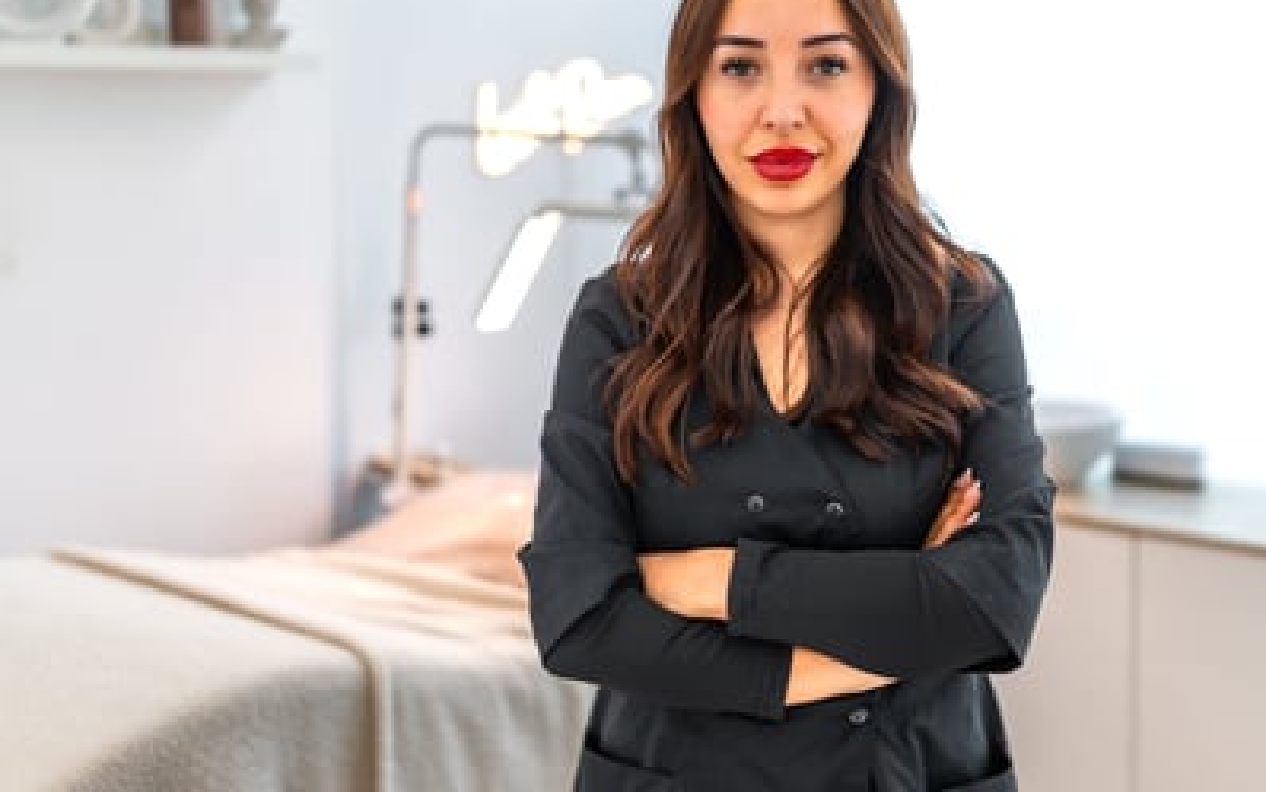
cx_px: 662
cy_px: 332
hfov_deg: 46.2
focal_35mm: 43
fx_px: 1484
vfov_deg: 29.8
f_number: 1.4
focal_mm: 35
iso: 200
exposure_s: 1/400
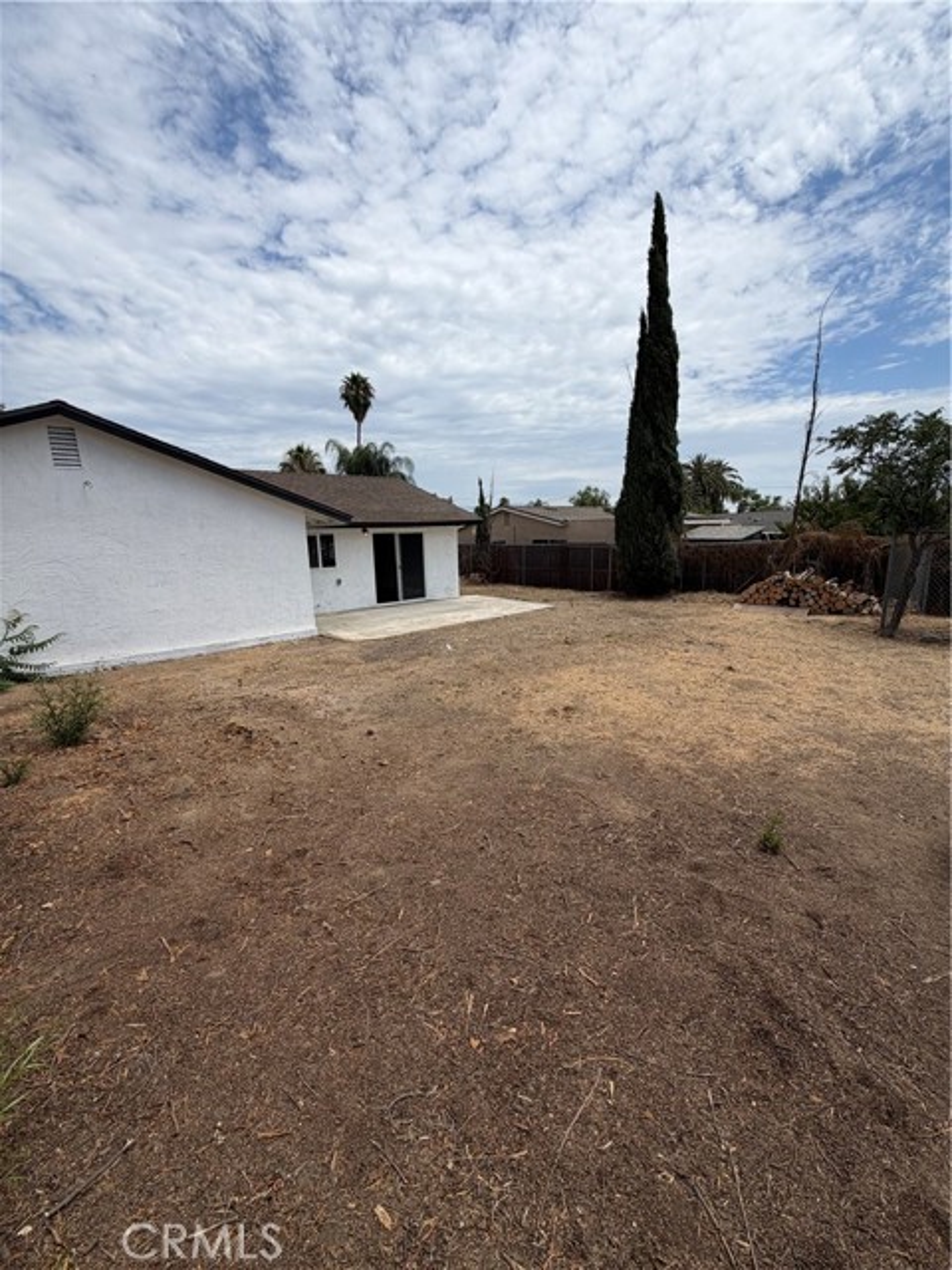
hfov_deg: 85.7
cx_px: 476
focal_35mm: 14
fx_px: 513
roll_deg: +1.1
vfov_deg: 102.1
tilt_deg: -11.2
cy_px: 635
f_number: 2.2
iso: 20
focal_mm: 2.22
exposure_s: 1/1572
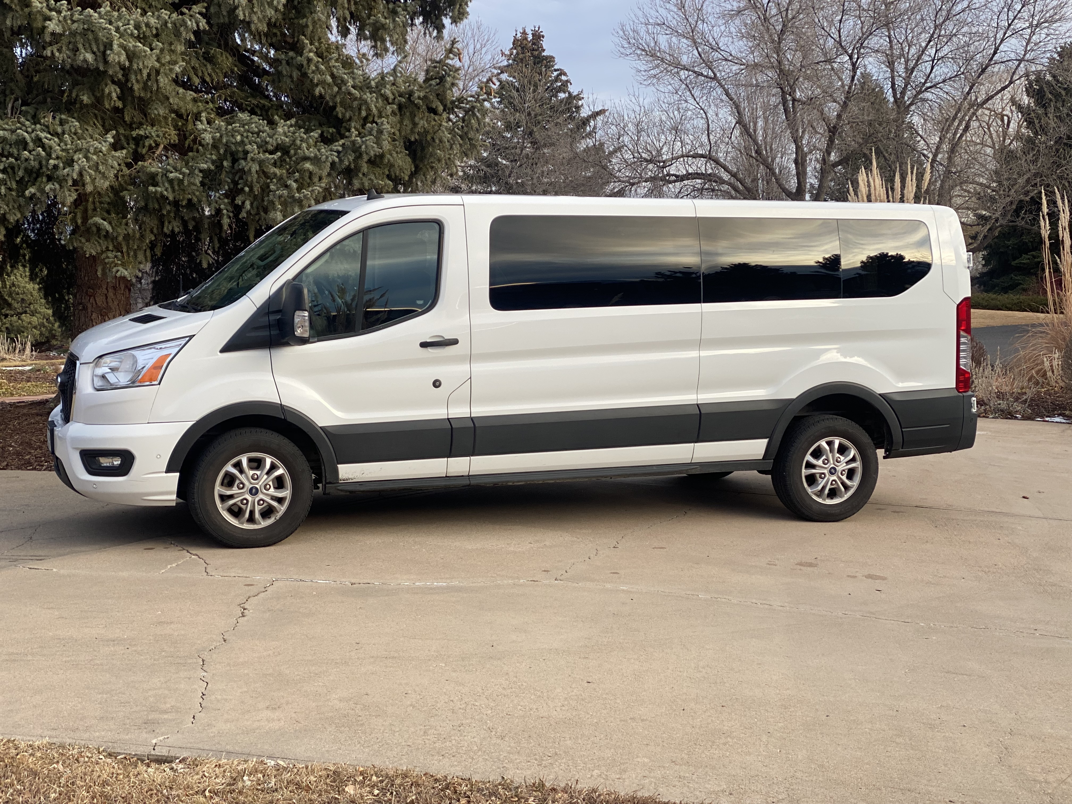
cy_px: 402
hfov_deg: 36.8
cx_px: 536
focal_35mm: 52
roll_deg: +4.1
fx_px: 1610
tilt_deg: -4.2
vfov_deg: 28.0
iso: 40
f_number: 2
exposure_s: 1/122
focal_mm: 6
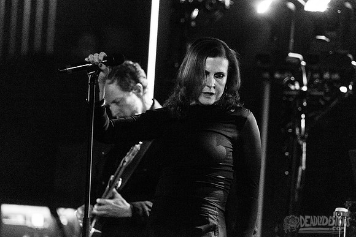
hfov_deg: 4.4
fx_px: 4612
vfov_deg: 3.0
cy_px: 105
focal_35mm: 466
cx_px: 188
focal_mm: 420
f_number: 6
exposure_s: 1/125
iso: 4000
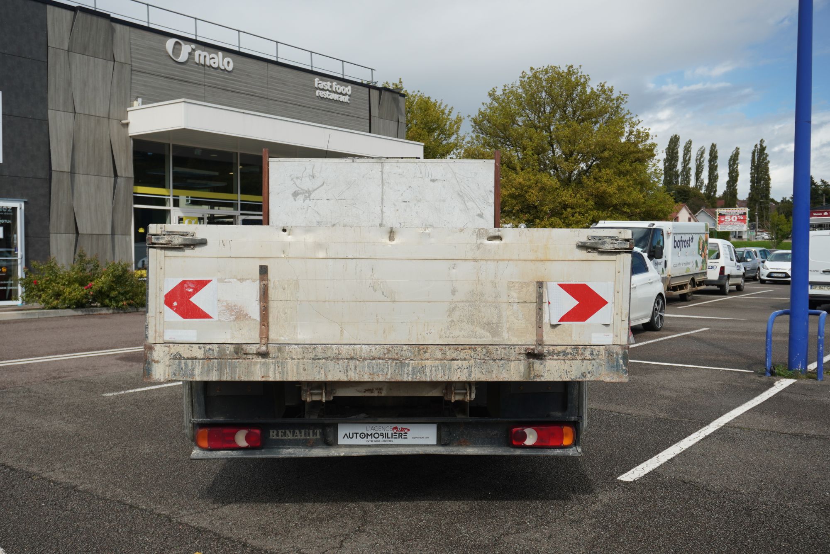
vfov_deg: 38.4
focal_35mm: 34
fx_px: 796
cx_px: 415
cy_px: 277
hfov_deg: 55.1
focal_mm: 23
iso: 100
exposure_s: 1/250
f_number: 5.6
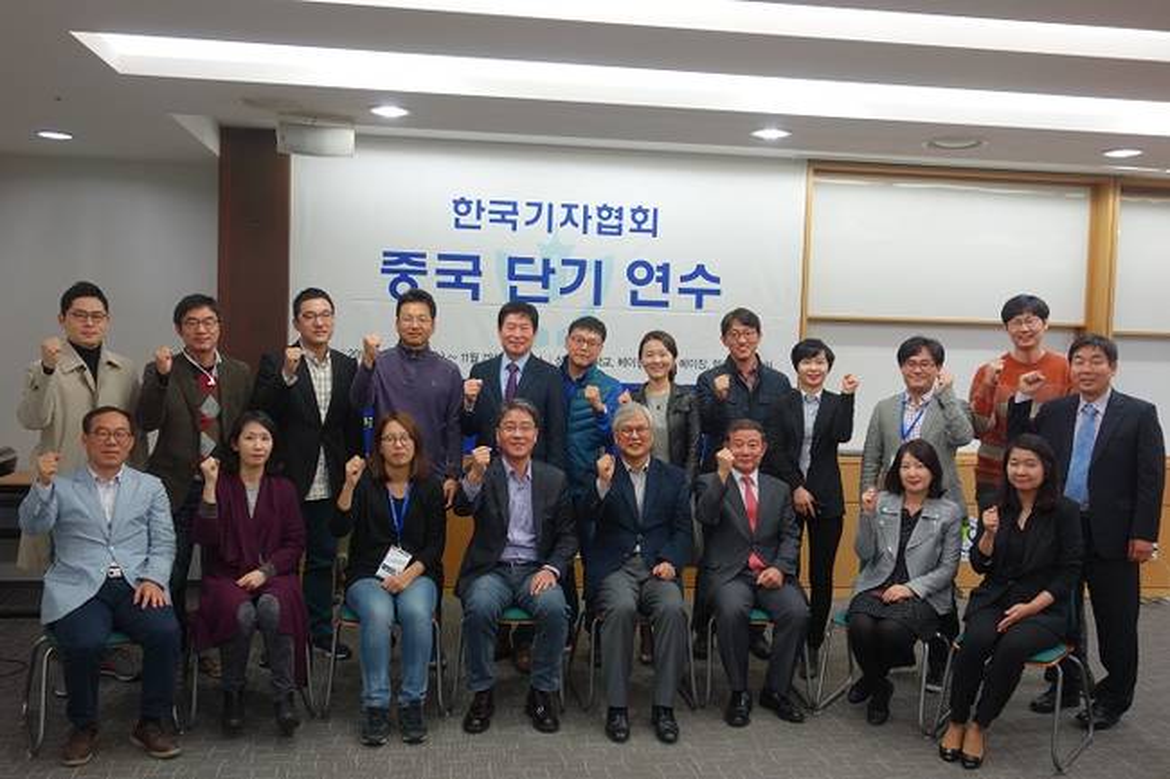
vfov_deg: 39.9
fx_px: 1072
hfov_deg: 57.2
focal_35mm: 33
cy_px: 390
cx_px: 585
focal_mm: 12.18
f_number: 2.8
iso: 125
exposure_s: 1/30
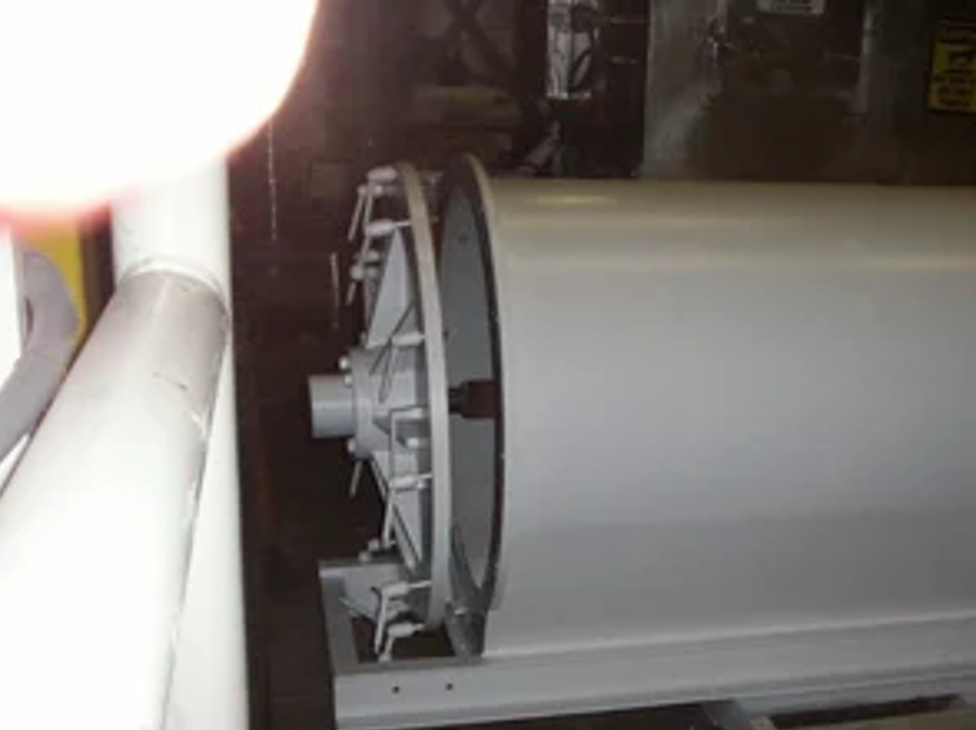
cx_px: 657
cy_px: 458
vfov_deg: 29.5
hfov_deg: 38.5
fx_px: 1380
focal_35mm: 49
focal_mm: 5.9
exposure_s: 1/64
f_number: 4.5
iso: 140
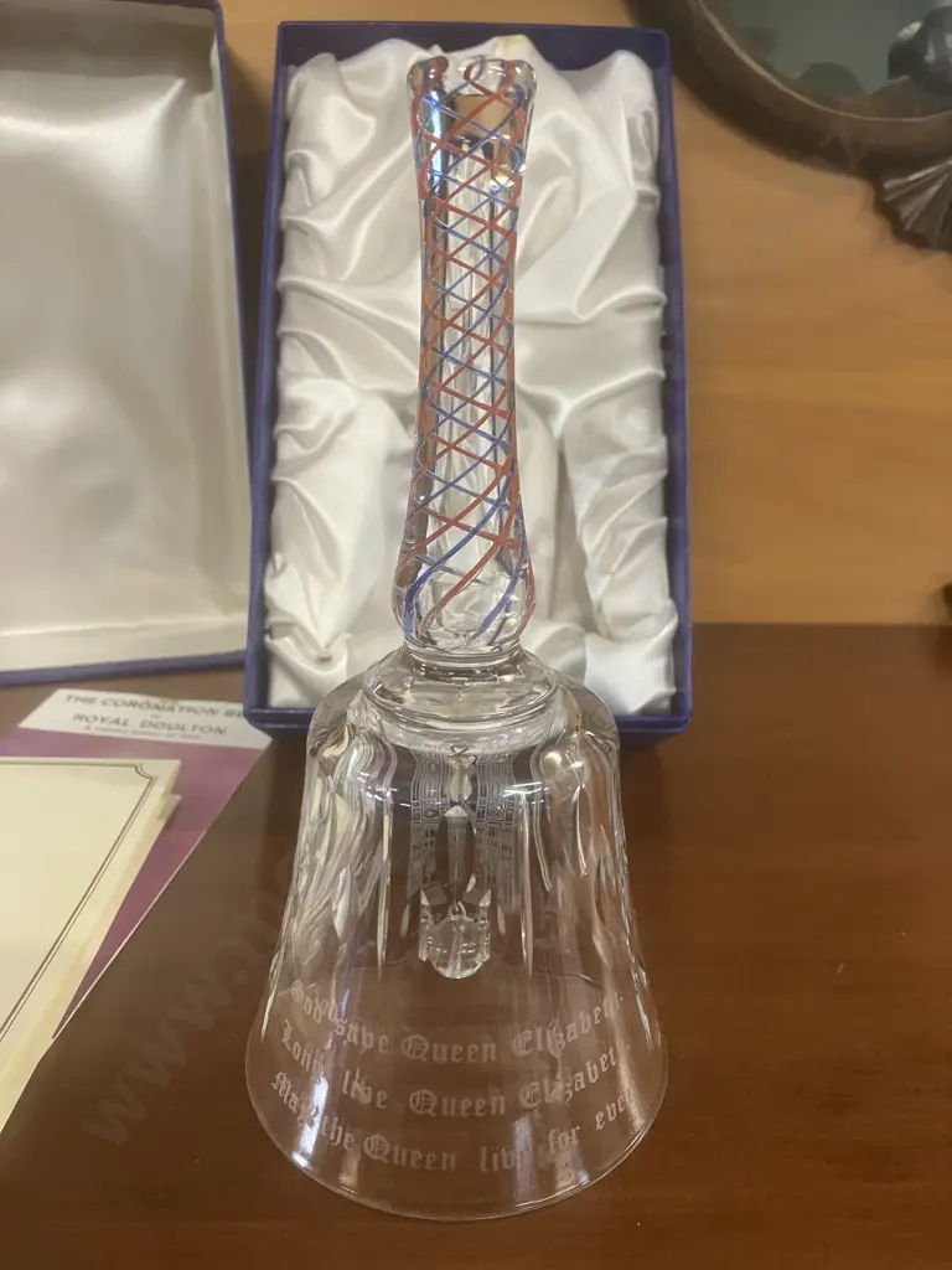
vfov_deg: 63.4
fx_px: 1027
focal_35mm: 28
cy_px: 635
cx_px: 476
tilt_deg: -20.0
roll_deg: -1.2
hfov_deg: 49.7
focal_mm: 3.99
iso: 250
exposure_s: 1/50
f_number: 1.8
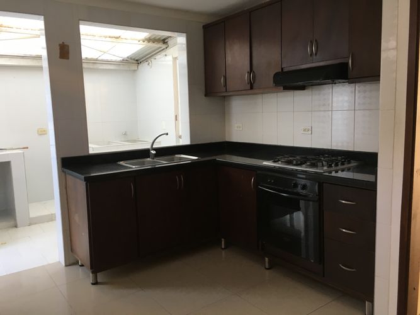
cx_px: 210
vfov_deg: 48.2
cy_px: 158
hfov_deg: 61.7
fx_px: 352
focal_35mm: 29
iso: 64
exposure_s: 1/30
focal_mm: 4.15
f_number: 2.2
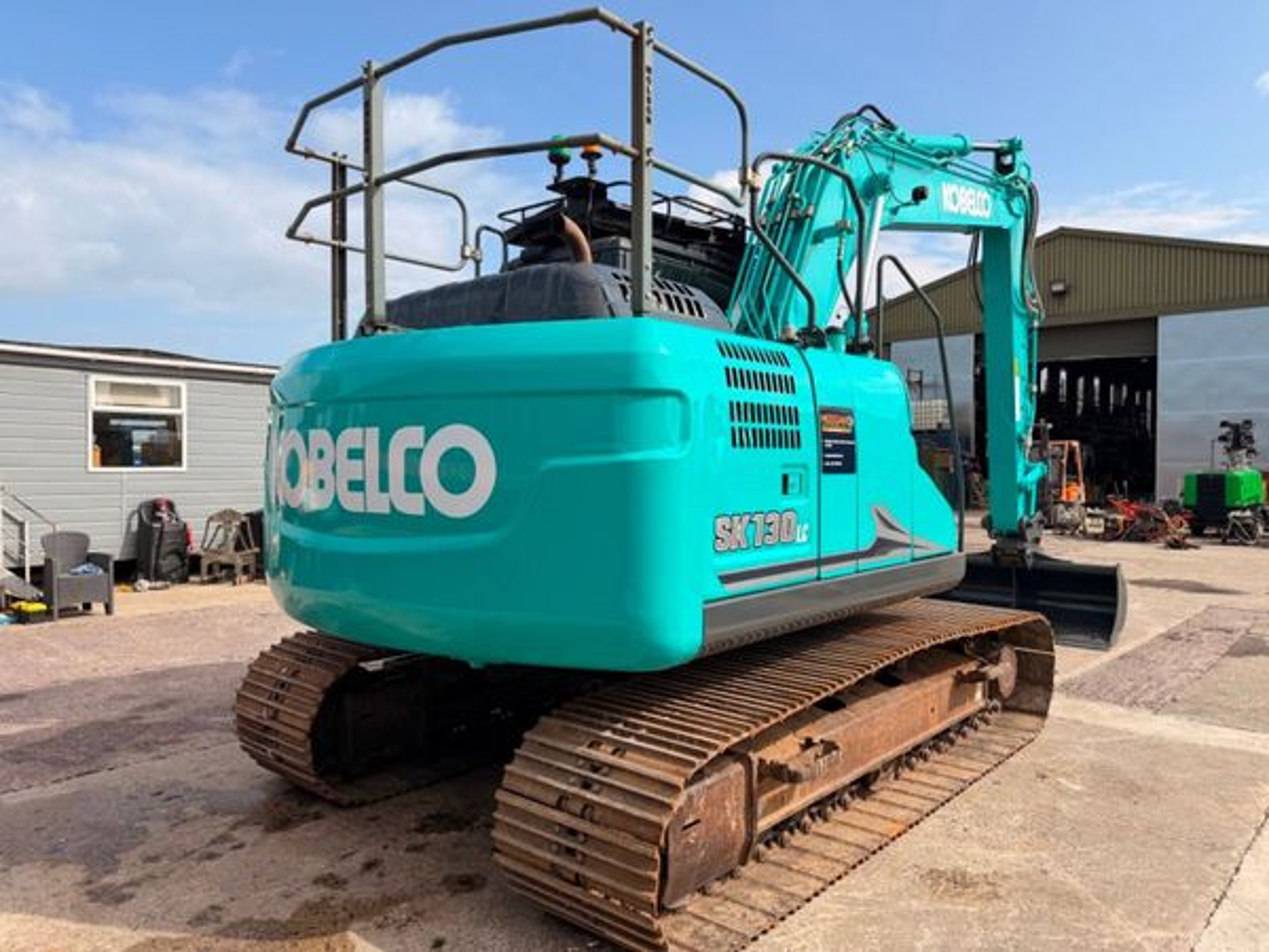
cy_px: 476
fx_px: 880
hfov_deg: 71.6
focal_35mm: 24
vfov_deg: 56.8
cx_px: 634
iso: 80
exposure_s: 1/4167
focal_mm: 6.76
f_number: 1.78
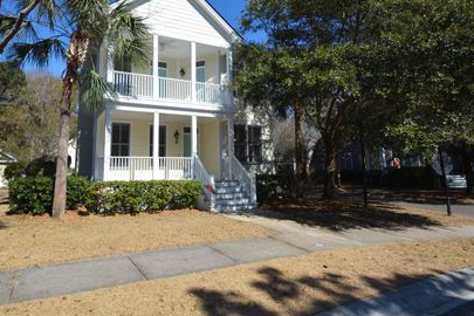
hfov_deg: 79.7
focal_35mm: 21
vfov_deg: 58.4
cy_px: 129
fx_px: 281
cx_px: 197
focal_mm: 11.5
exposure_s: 1/320
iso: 100
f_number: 9
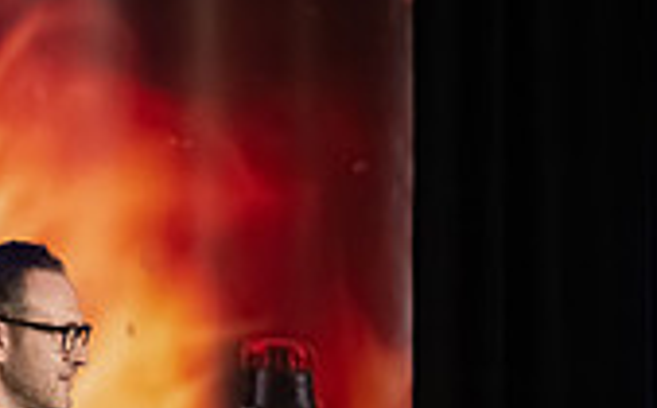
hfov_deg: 2.9
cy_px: 709
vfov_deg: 1.8
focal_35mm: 717
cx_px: -132
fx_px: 12817
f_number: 2.8
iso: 4000
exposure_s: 1/200
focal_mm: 200
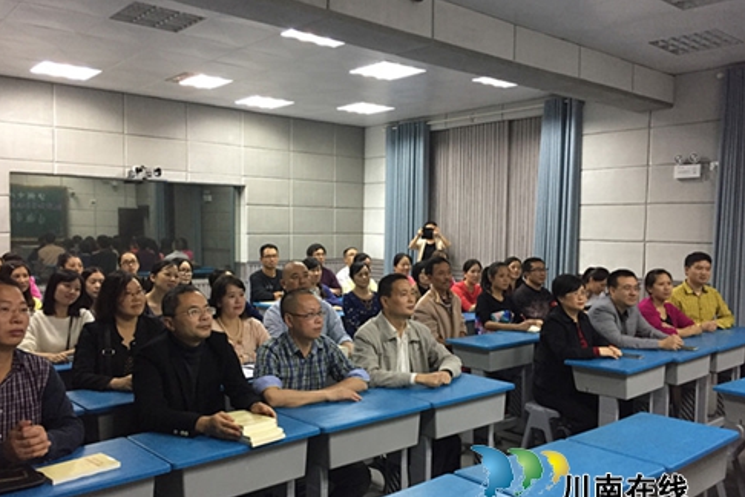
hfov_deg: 60.3
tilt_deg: -4.2
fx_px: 641
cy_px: 269
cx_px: 372
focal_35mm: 31
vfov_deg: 42.3
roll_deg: -2.0
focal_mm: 4.15
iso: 250
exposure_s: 1/33
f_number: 2.2
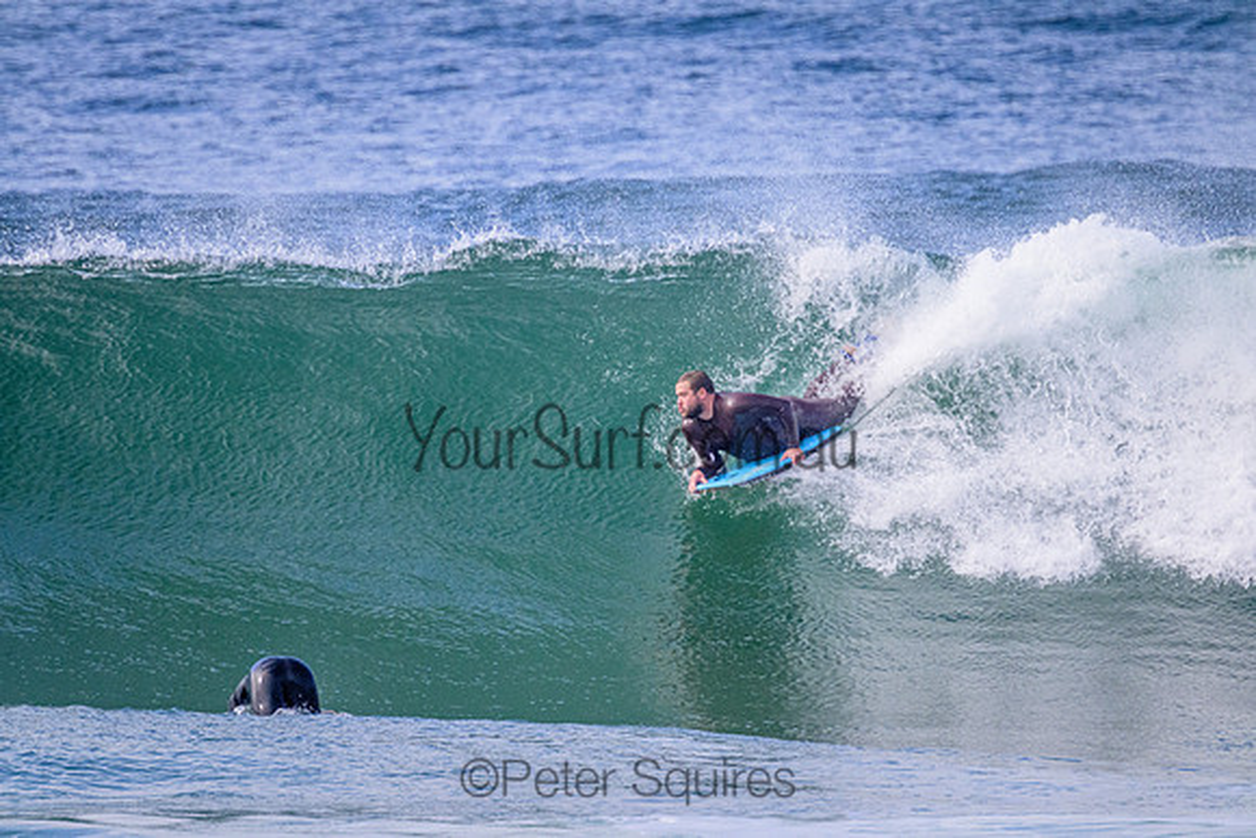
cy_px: 419
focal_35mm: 800
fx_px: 27916
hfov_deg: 2.6
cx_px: 628
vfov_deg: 1.7
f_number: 11
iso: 3200
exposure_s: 1/2000
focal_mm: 800
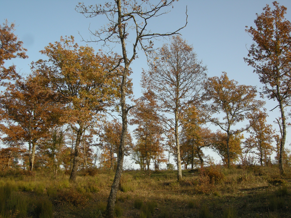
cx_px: 146
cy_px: 109
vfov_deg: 39.7
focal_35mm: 36
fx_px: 303
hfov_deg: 51.4
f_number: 4.8
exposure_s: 1/130
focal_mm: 7.5
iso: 64
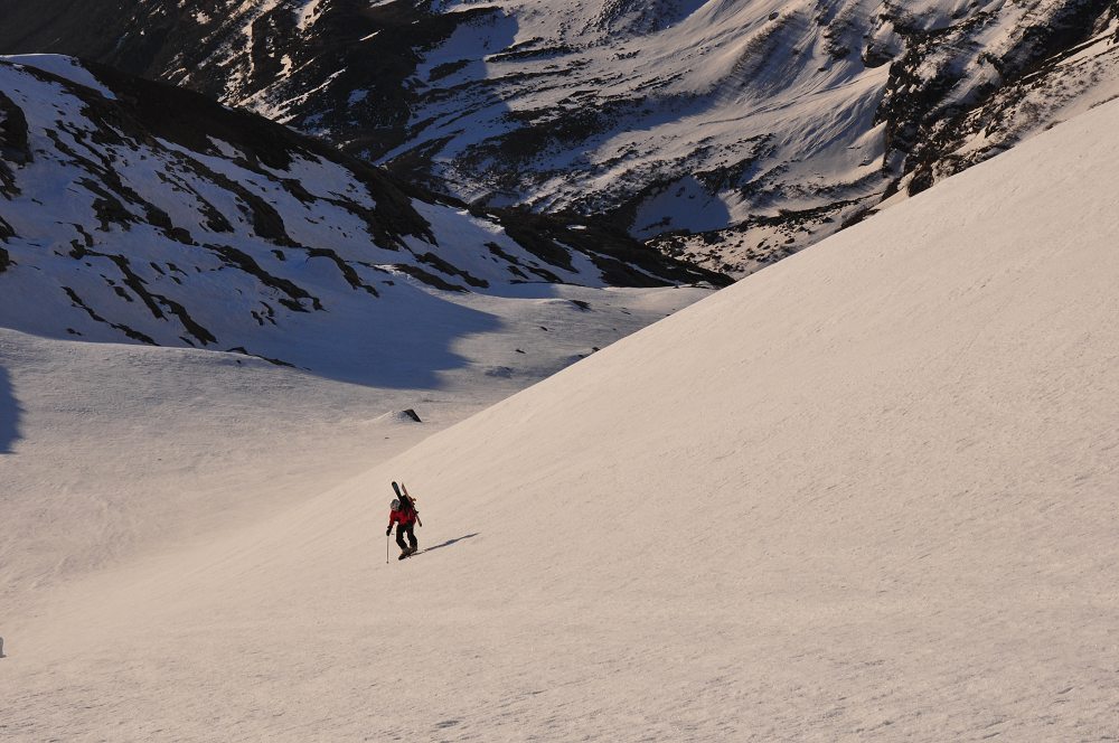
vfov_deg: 15.7
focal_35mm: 87
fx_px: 2701
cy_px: 372
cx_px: 560
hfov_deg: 23.4
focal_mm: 58
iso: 250
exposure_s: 1/250
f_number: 14
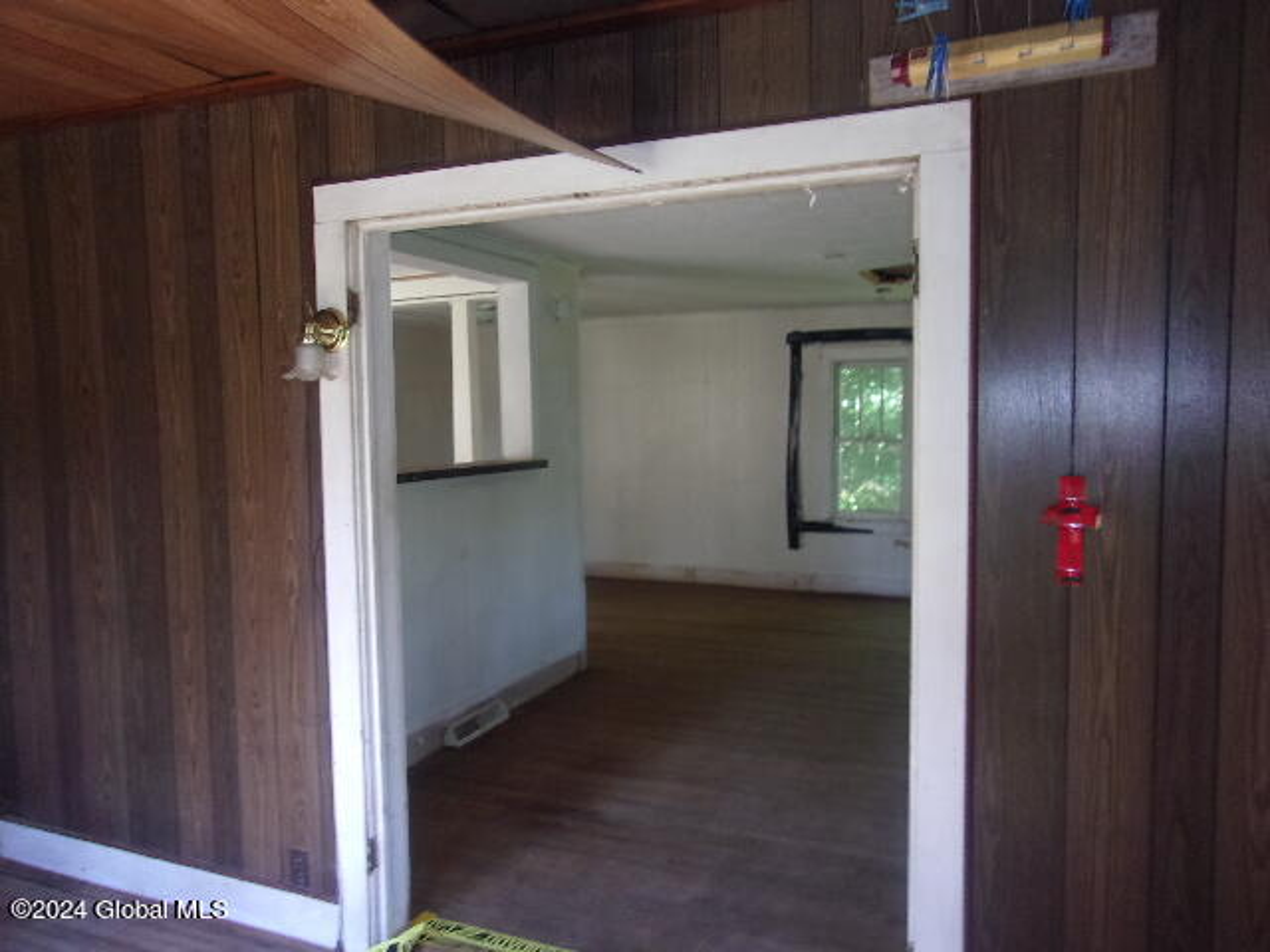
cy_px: 476
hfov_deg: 65.3
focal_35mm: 27
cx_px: 635
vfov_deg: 51.4
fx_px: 991
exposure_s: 1/34
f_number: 3
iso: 160
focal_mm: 4.9
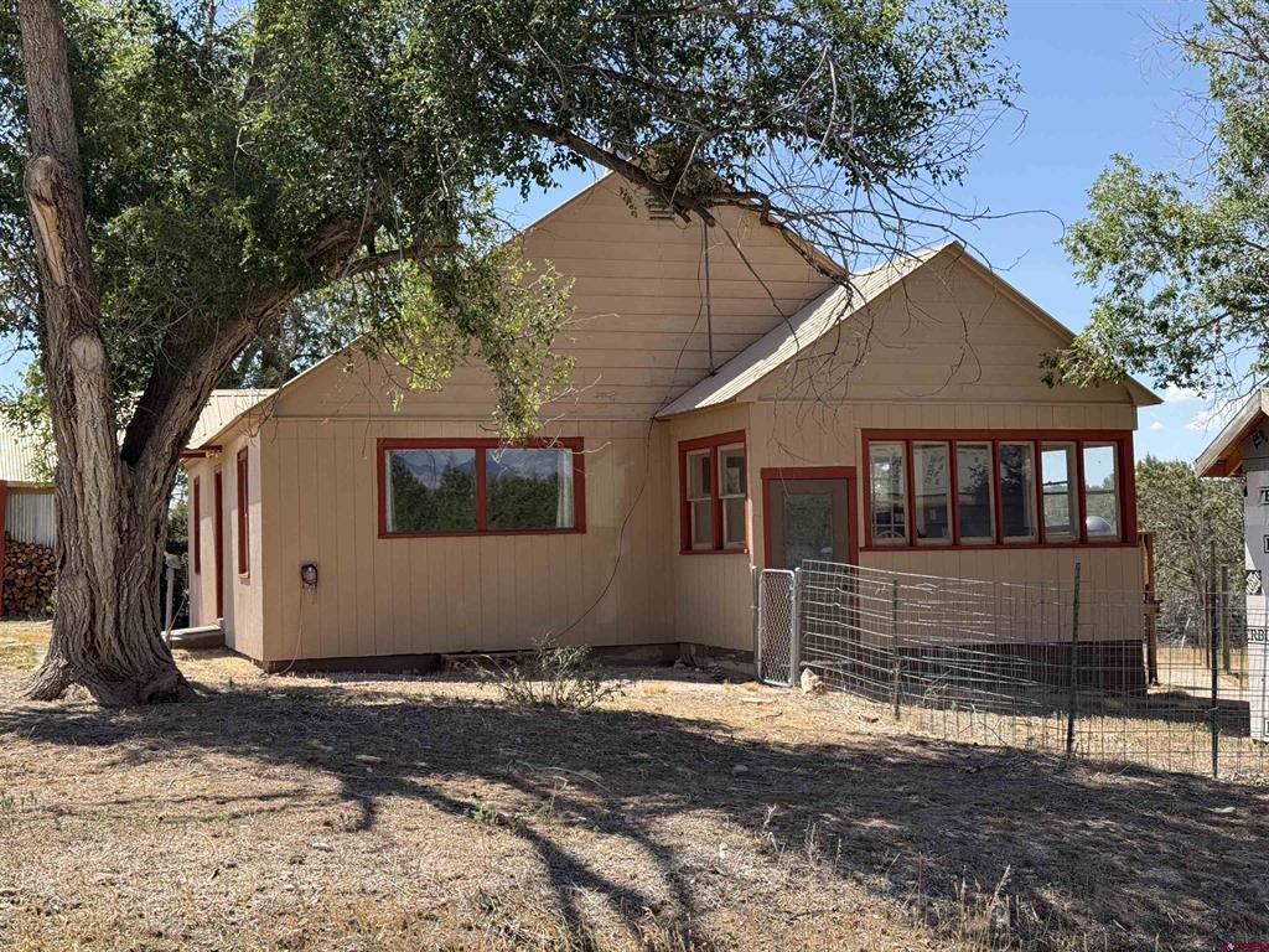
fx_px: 1760
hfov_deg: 39.7
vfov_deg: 30.3
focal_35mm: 48
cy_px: 476
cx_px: 634
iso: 64
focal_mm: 6.76
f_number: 1.78
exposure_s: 1/2273
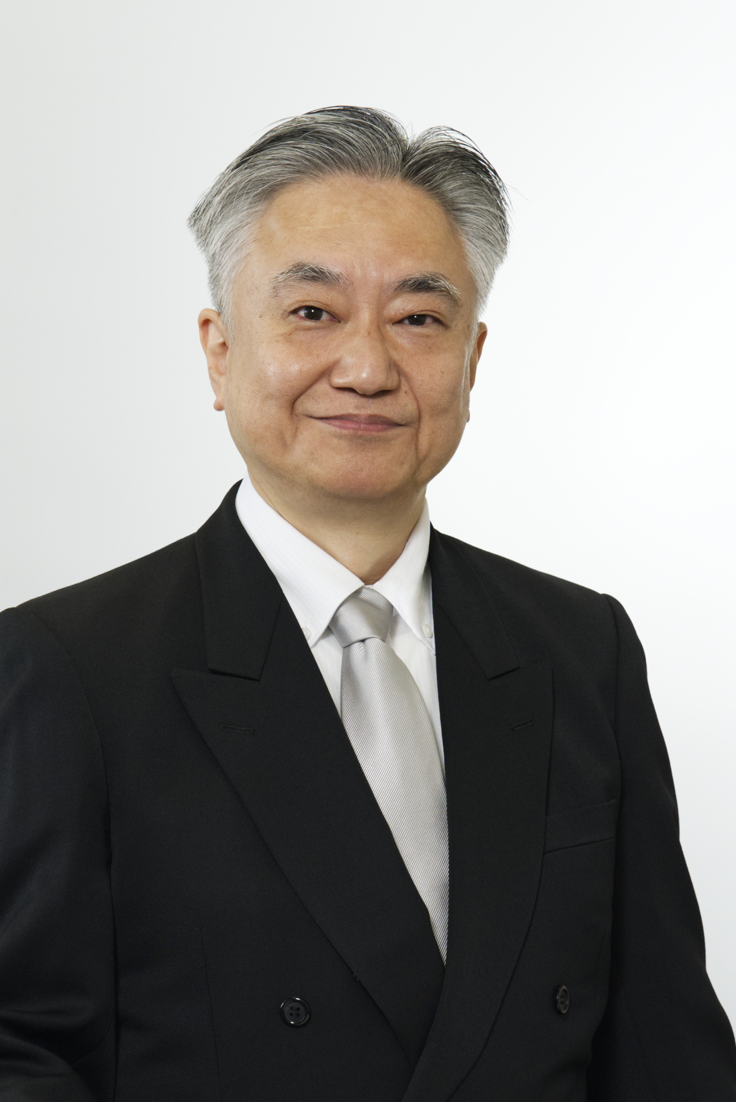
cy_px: 583
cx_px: 333
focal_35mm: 145
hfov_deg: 9.5
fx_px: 4444
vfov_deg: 14.1
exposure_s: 1/125
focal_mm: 85
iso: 500
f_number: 6.3
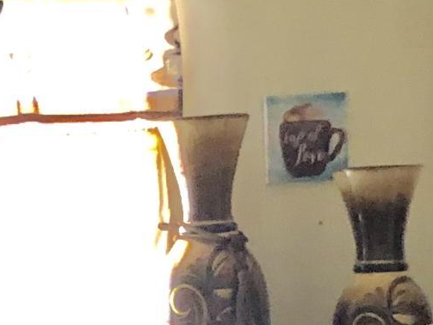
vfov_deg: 8.8
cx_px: 56
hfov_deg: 11.8
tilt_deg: -4.4
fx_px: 2088
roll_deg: +2.0
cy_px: 403
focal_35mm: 167
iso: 80
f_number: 1.8
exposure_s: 1/6
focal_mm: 3.99
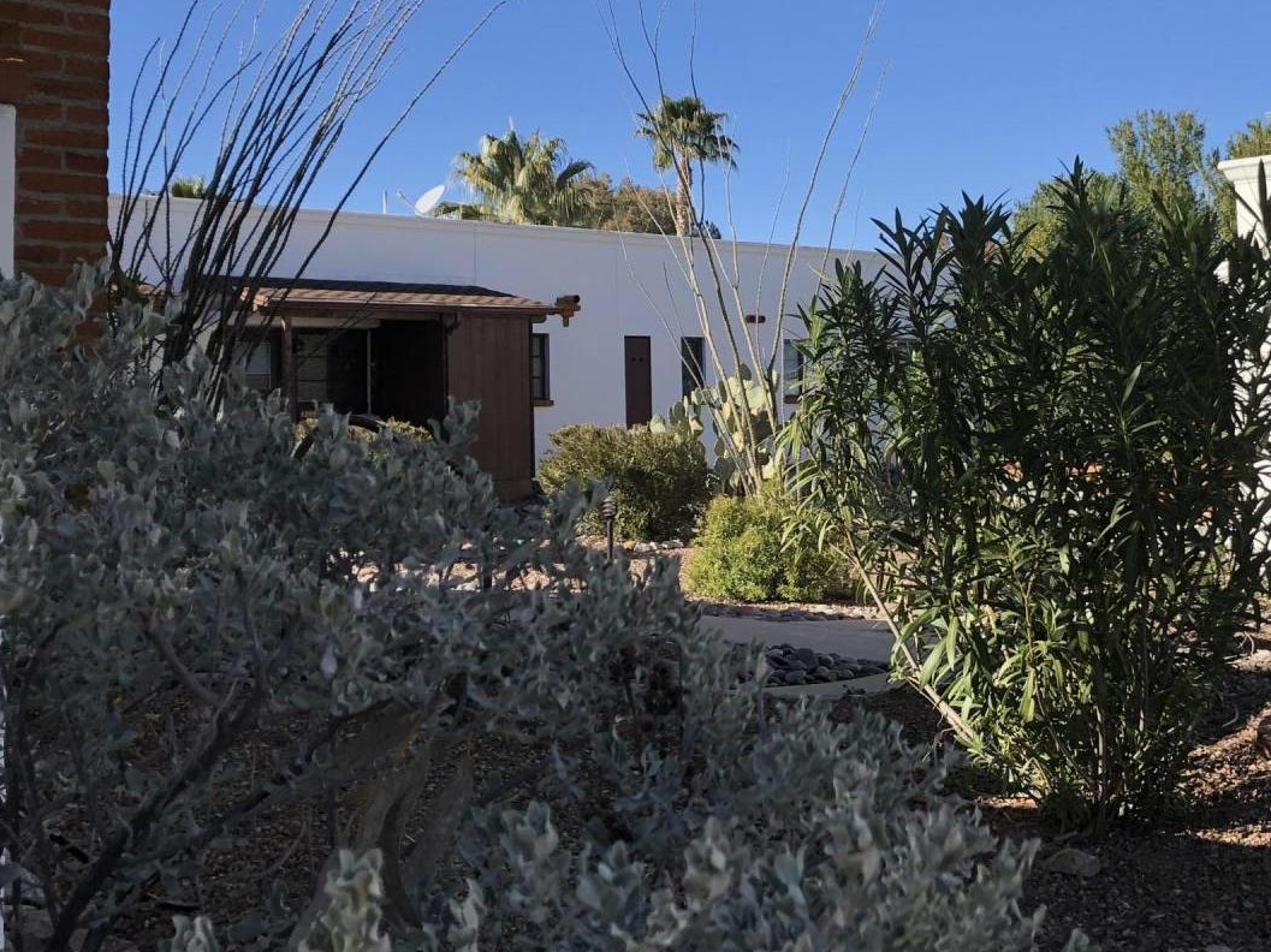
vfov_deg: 27.1
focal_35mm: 53
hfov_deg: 35.5
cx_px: 934
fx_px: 1945
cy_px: 239
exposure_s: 1/1116
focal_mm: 3.99
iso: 20
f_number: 1.8
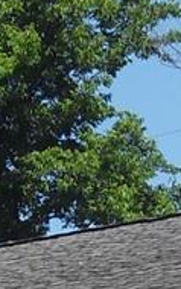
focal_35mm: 312
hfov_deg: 4.2
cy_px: 552
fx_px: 2459
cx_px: 272
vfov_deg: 6.5
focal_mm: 6.3
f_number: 8.2
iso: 80
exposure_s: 1/180
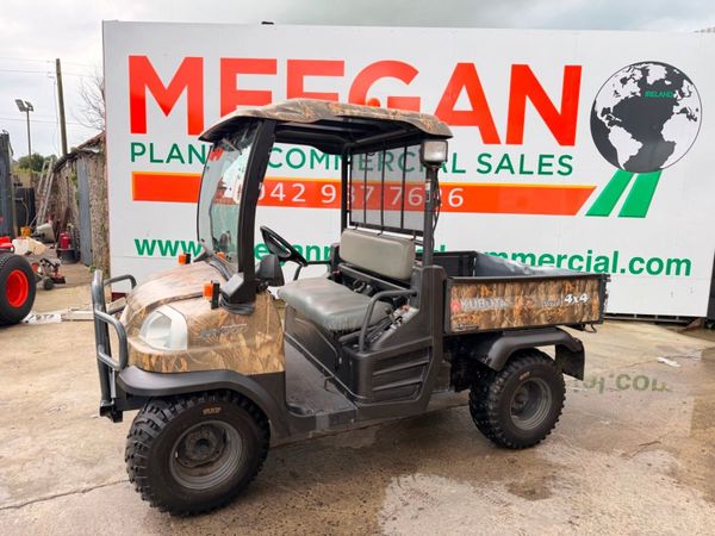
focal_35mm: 24
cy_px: 268
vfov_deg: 56.8
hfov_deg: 71.6
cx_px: 358
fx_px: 496
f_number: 1.78
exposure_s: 1/813
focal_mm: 6.76
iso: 100
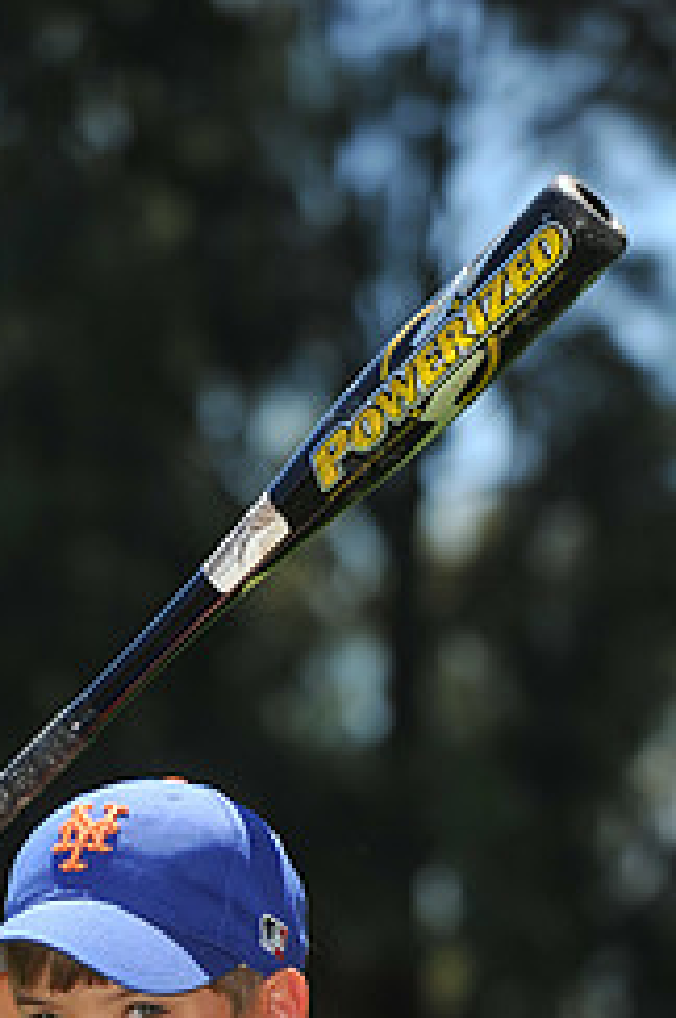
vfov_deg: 8.6
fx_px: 6722
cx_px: 179
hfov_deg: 5.8
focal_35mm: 238
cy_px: 1202
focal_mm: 100
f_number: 4
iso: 200
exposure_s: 1/1600
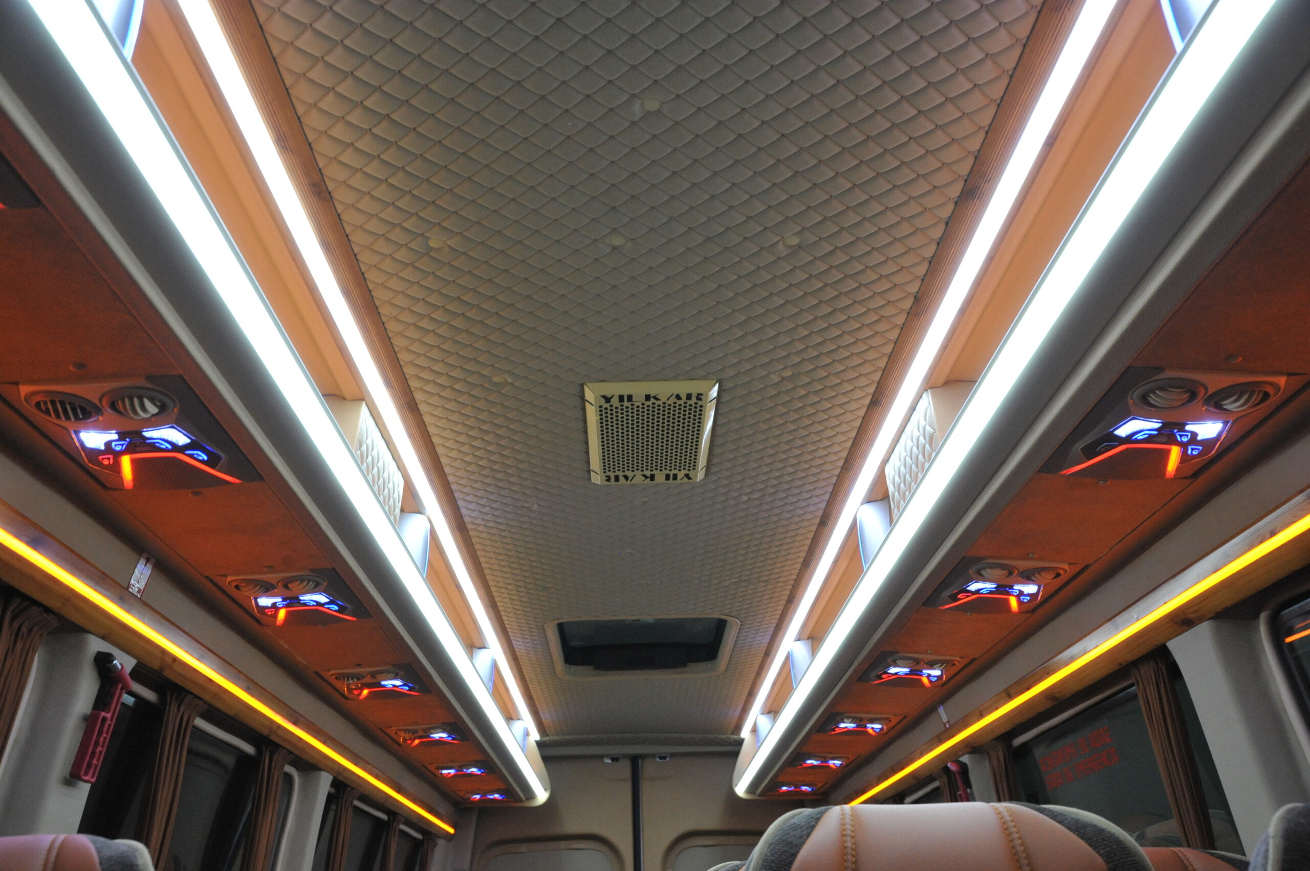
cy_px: 436
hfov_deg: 54.5
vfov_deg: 37.8
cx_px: 655
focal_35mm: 35
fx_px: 1273
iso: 3200
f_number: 8
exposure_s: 1/30
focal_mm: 35
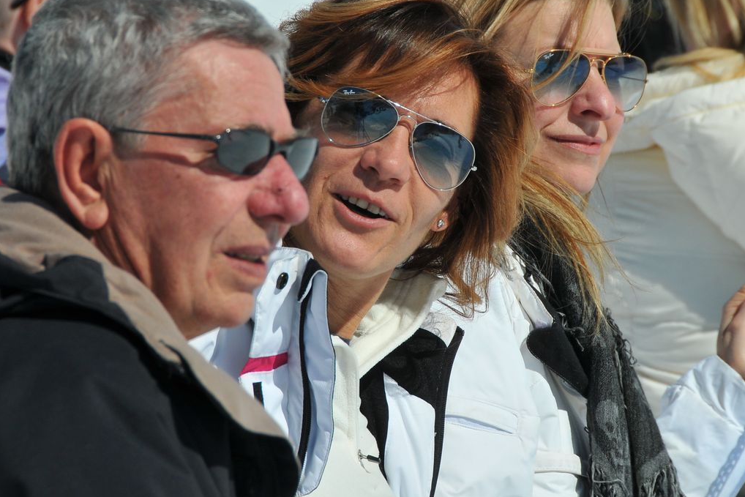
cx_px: 442
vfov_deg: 2.9
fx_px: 9748
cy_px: 198
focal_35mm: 471
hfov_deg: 4.4
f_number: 9
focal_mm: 200
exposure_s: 1/1000
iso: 200
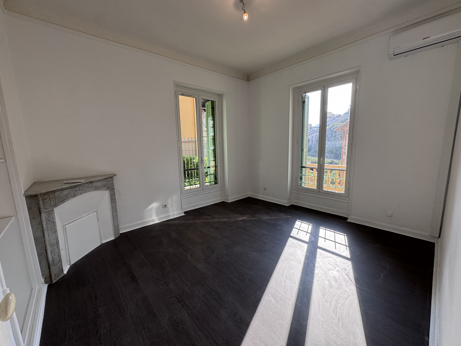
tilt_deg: -7.1
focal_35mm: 14
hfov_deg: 102.1
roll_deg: +1.5
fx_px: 186
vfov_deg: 85.7
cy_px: 173
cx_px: 230
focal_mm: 2.22
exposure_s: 1/201
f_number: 2.2
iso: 40
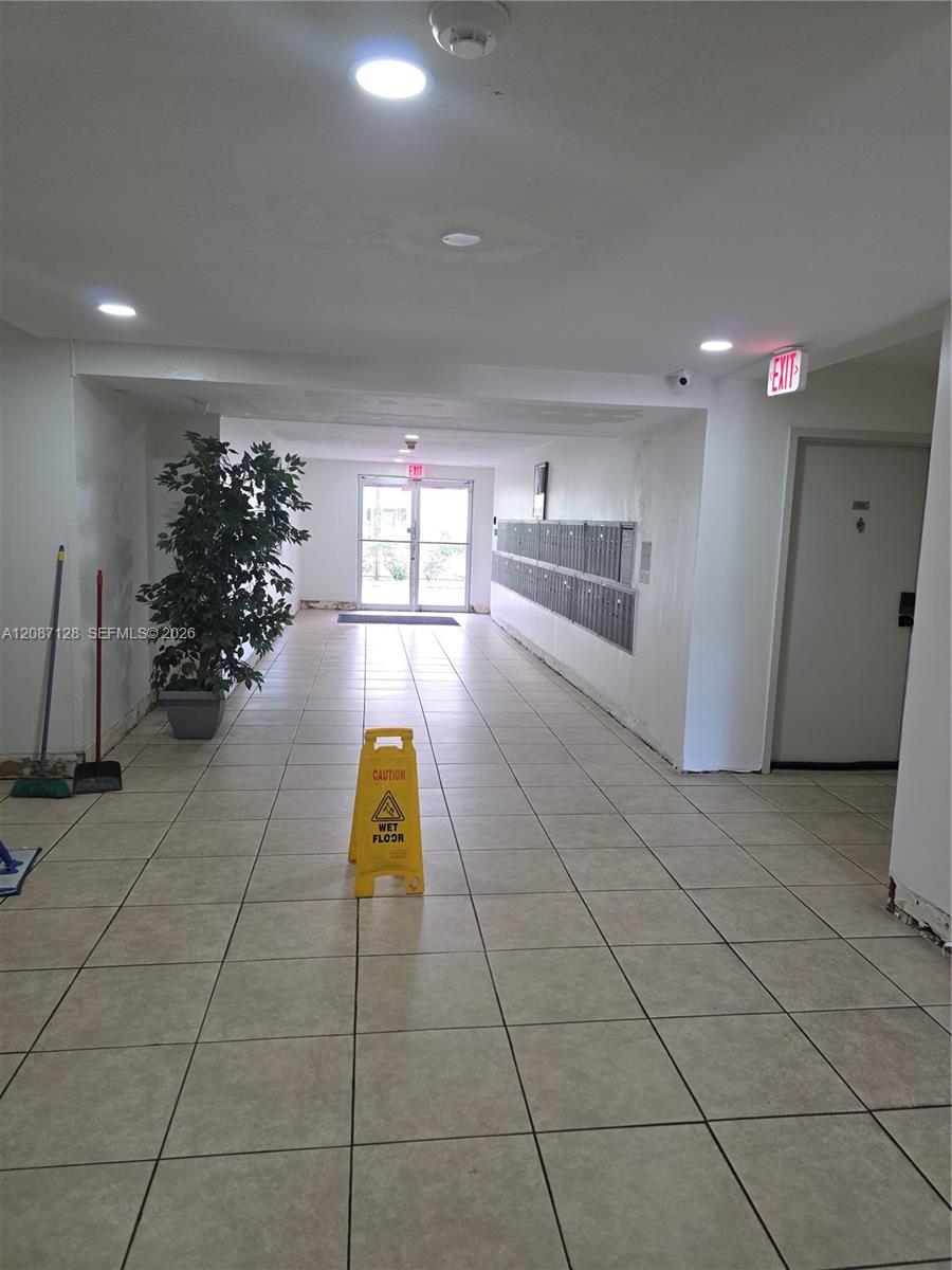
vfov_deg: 73.9
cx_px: 476
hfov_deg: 58.9
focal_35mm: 23
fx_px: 843
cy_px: 635
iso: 160
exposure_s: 1/120
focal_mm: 6.3
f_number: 1.7
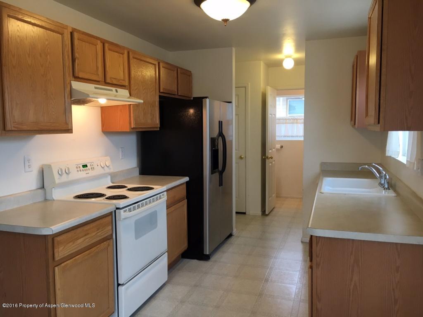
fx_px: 354
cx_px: 212
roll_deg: +1.4
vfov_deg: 48.2
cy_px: 158
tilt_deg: -5.7
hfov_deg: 61.7
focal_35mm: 29
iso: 64
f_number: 2.2
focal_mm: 4.15
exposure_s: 1/30
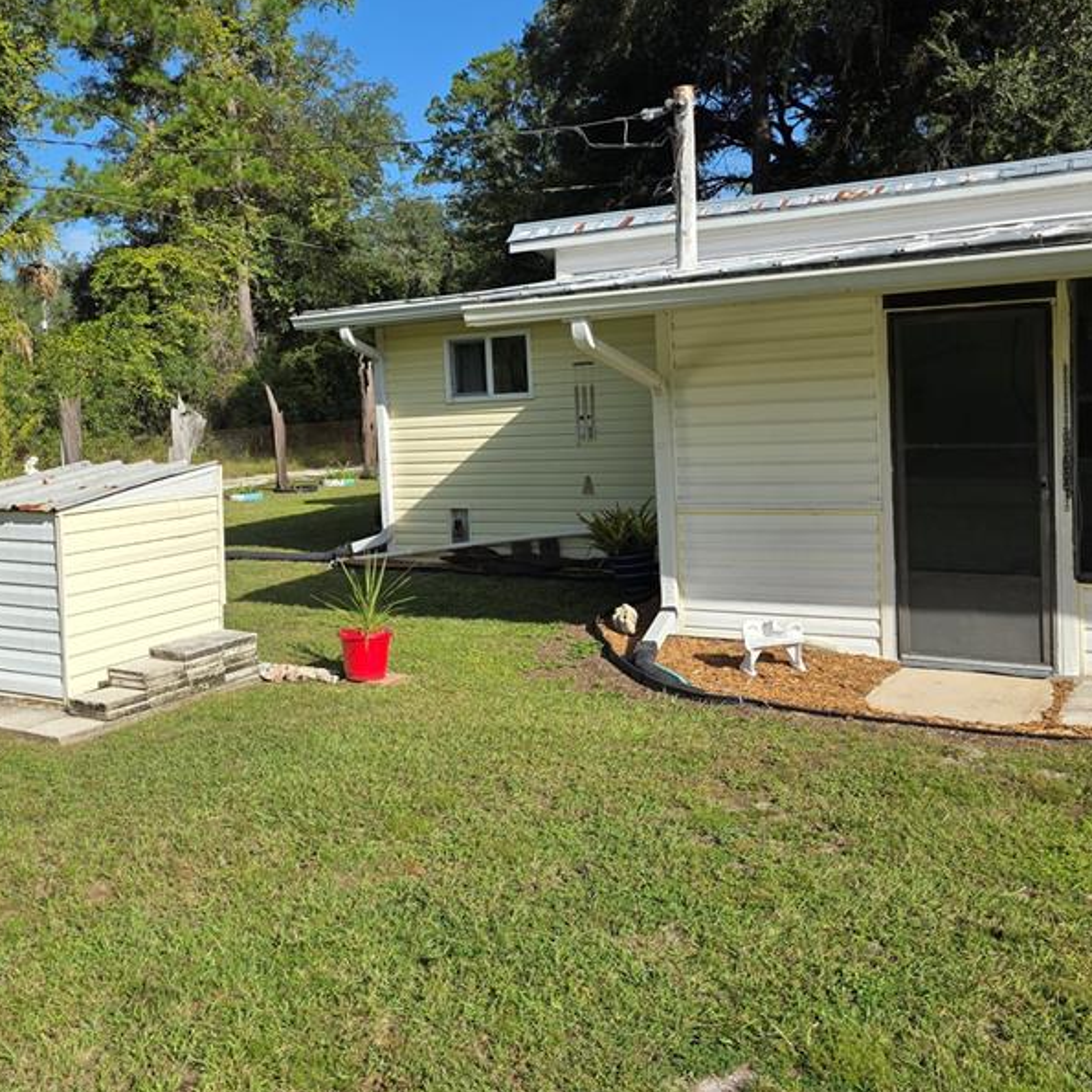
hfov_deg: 46.9
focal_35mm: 35
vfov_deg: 47.0
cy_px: 457
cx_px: 428
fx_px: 1249
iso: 80
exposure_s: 1/6574
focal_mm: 6.3
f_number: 1.7
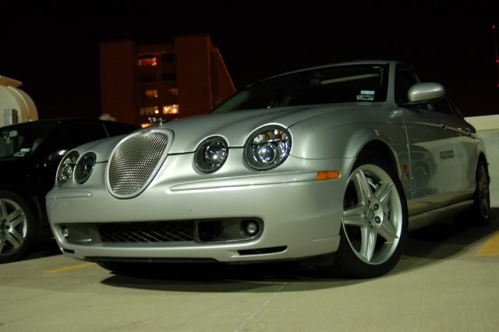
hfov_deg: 46.4
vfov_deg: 31.9
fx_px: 582
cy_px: 166
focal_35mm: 42
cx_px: 250
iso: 800
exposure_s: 1/5
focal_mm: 28
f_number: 3.3
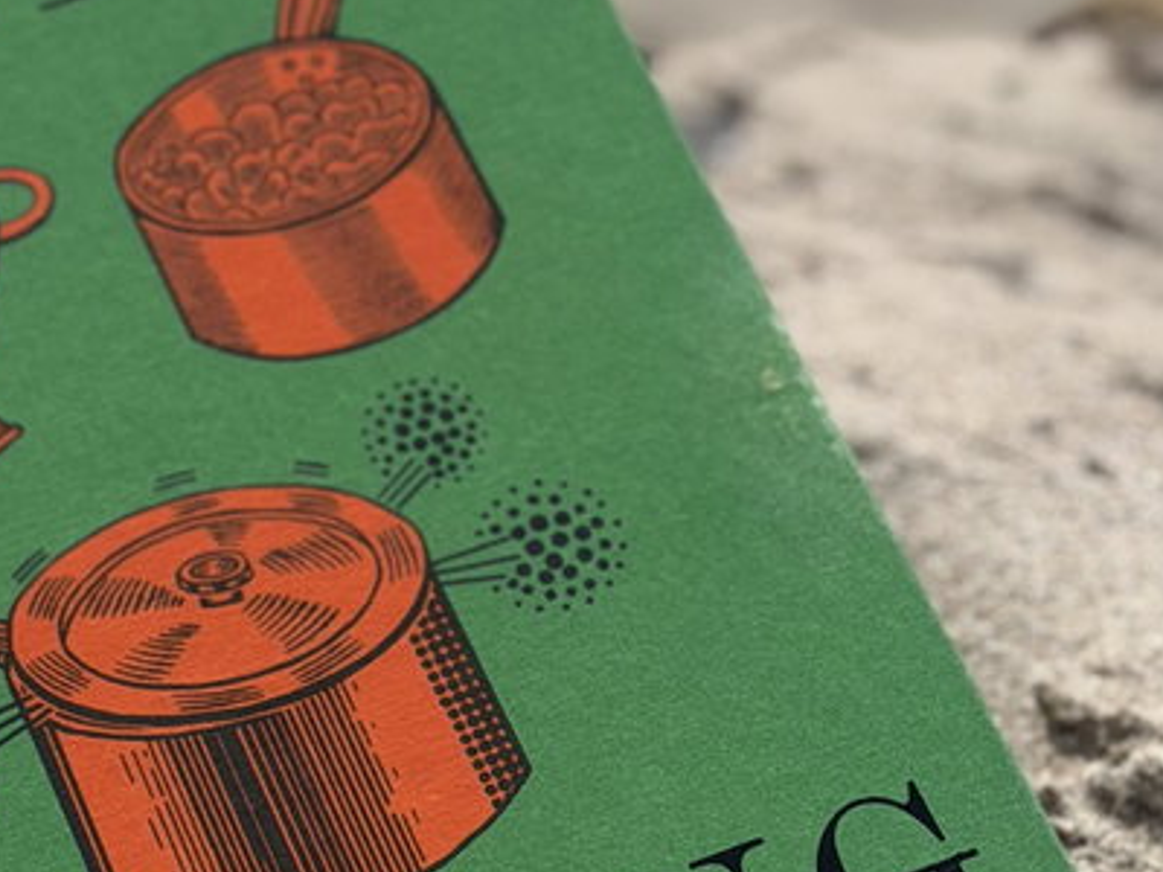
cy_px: 186
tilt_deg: -15.5
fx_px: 4838
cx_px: 201
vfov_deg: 10.3
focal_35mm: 144
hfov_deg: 13.6
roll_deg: -6.8
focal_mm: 6.76
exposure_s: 1/5208
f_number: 1.78
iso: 64
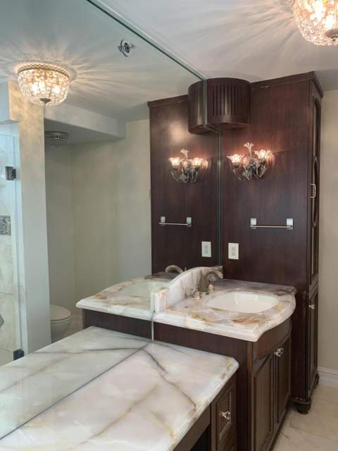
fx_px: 338
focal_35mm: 26
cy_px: 226
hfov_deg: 53.1
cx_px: 169
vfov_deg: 67.3
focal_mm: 4.25
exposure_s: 1/60
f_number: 1.8
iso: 64
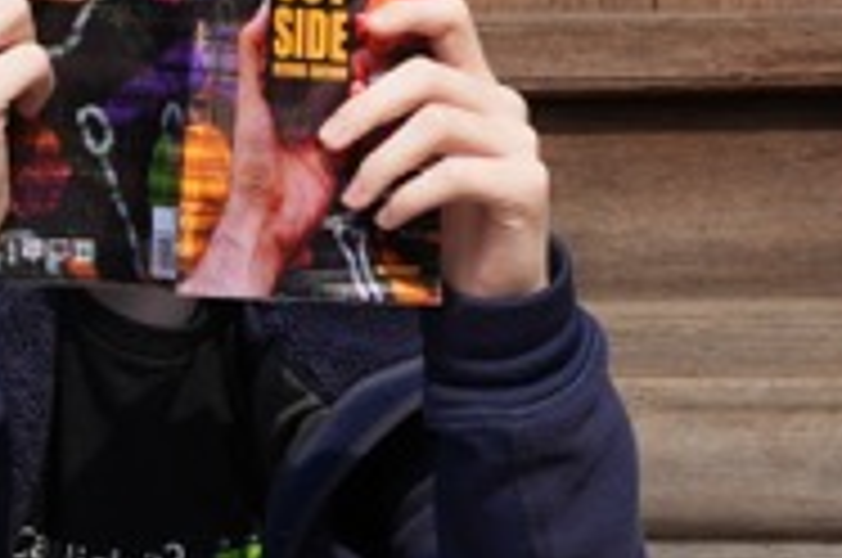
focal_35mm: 240
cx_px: 1202
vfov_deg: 5.7
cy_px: 542
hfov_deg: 8.4
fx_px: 5604
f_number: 7.1
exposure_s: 1/500
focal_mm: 35
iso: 160
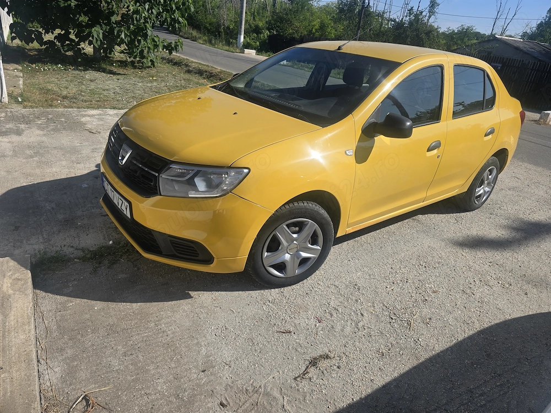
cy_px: 206
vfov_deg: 58.9
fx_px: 366
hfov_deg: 73.9
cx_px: 276
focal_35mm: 23
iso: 12
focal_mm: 6.3
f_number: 1.7
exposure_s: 1/1019
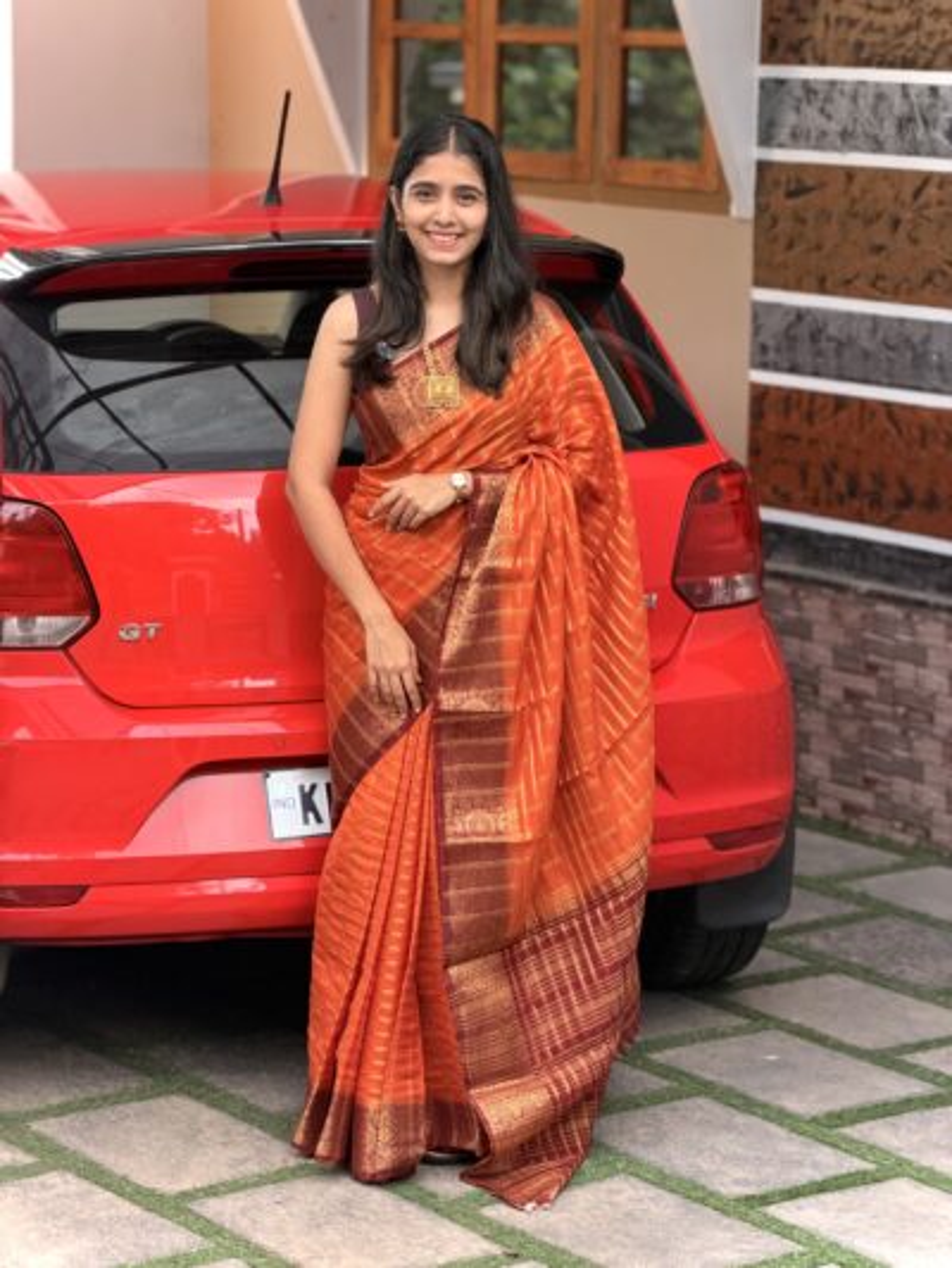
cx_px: 476
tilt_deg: -10.3
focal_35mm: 100
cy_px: 634
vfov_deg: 19.6
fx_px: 3665
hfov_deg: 14.8
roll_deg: -0.7
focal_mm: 16.89
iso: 250
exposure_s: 1/121
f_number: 2.8
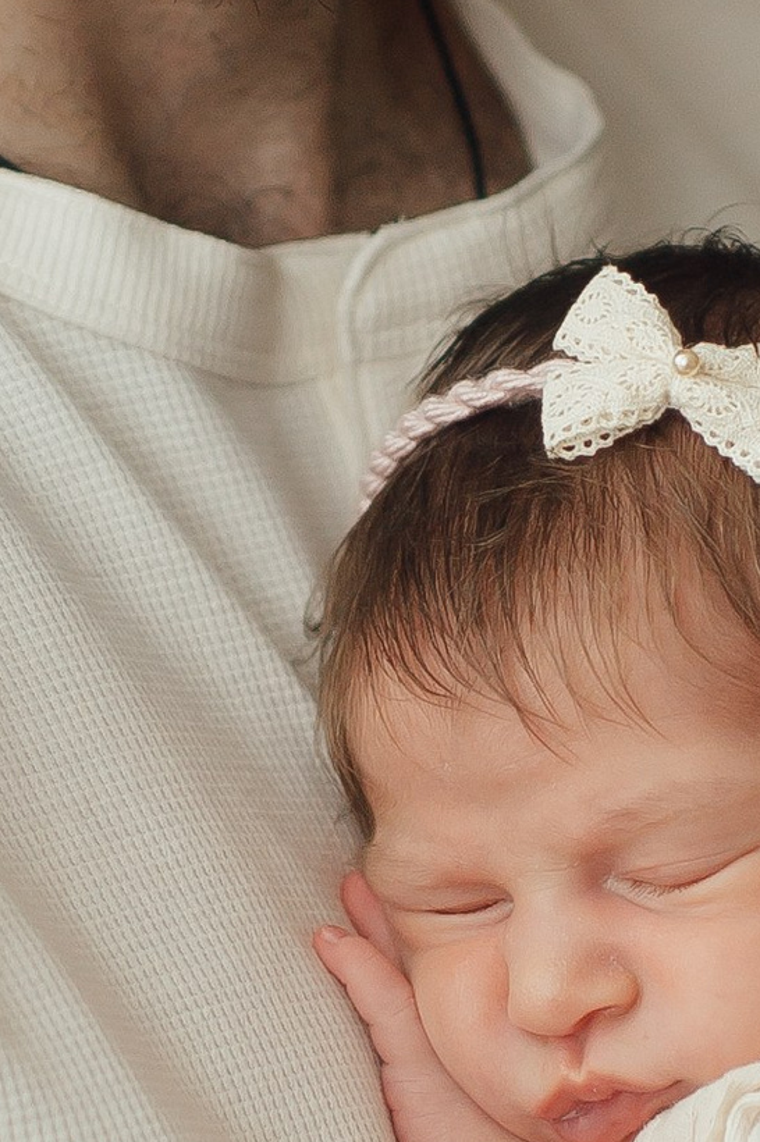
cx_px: 334
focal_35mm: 164
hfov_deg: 8.4
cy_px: 550
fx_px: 5202
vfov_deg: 12.5
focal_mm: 35
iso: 640
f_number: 2.2
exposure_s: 1/800
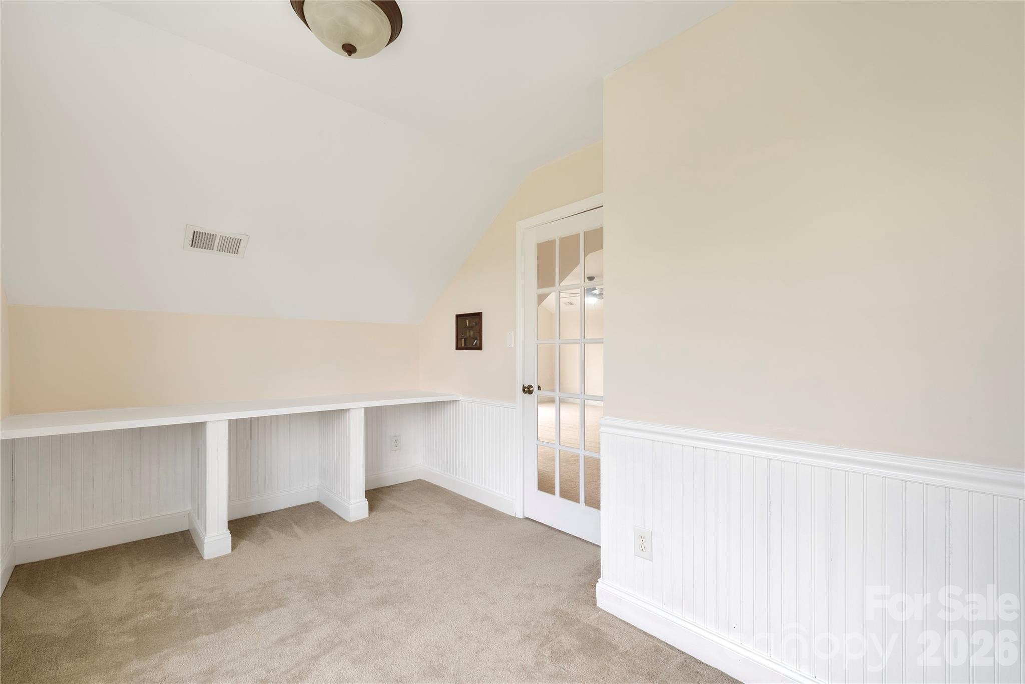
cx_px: 512
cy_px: 342
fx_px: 427
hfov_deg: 100.4
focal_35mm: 15
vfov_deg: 77.4
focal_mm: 15
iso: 100
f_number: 11
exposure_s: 1/5
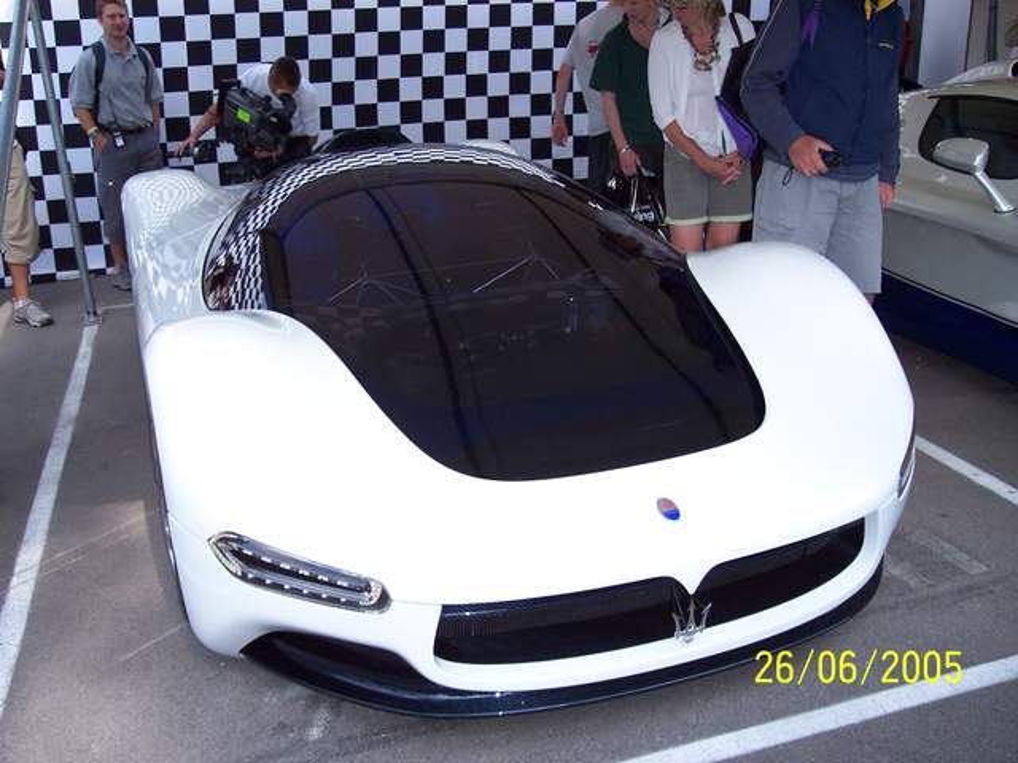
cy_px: 382
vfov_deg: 37.7
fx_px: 1118
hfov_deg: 49.0
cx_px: 509
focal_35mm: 38
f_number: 2.8
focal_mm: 8
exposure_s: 1/500
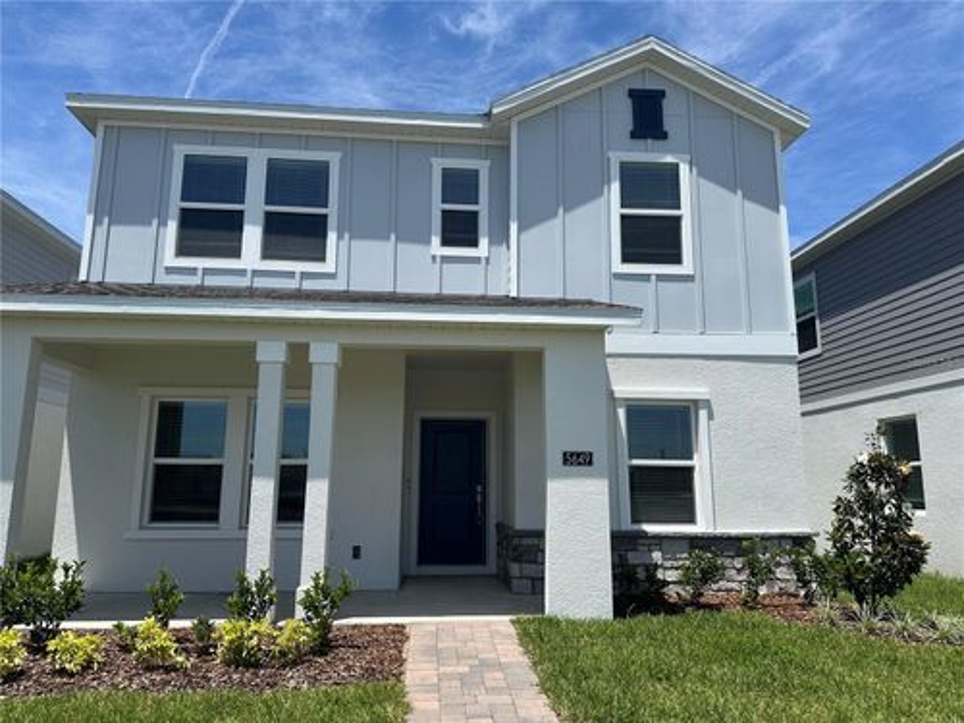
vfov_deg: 56.8
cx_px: 482
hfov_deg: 71.6
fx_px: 668
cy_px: 362
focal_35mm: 24
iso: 80
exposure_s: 1/5000
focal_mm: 6.86
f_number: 1.78
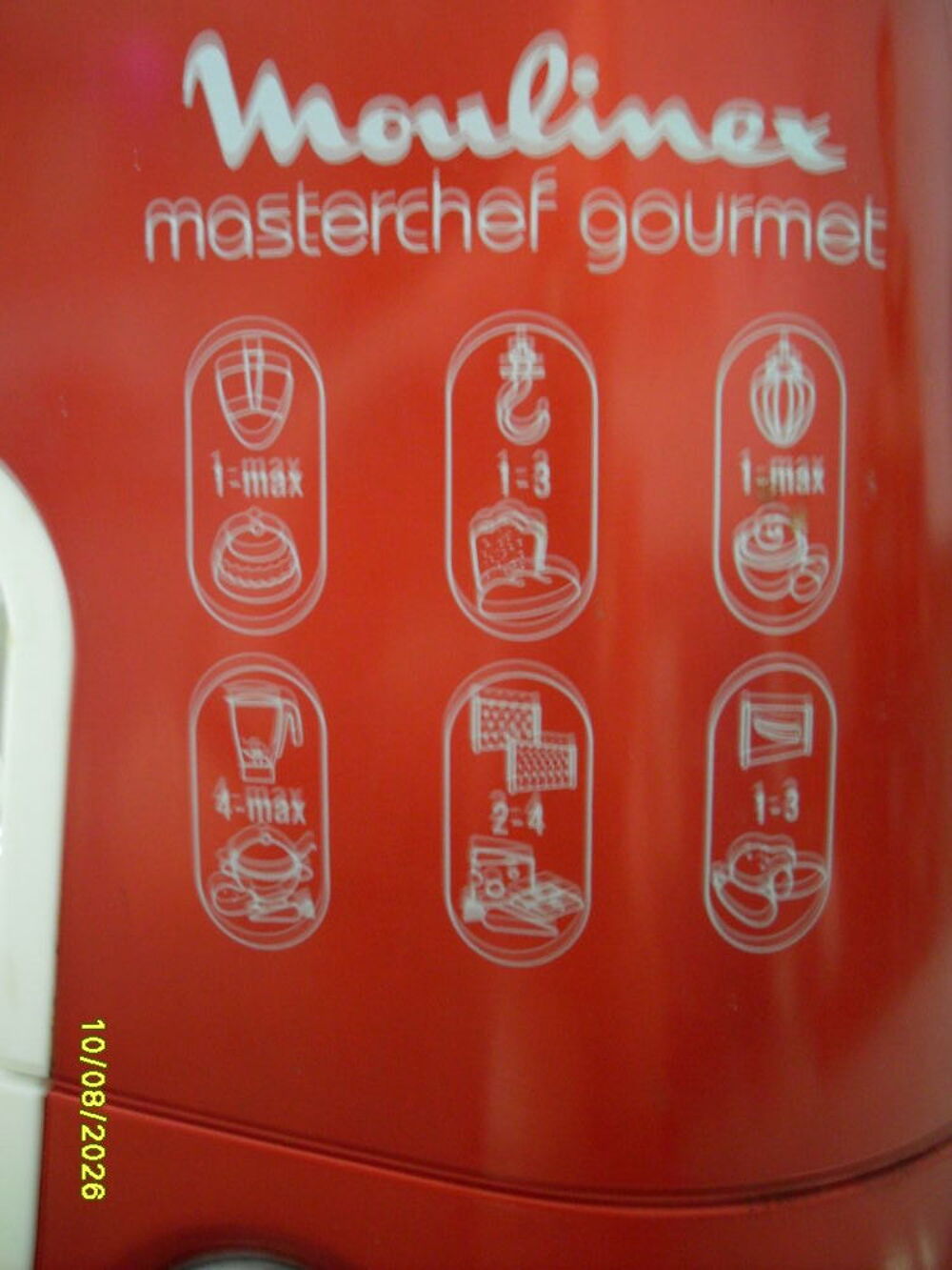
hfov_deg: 38.7
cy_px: 635
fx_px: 1357
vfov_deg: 50.1
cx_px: 476
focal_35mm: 37
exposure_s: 1/3
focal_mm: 6.3
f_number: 2.8
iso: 200
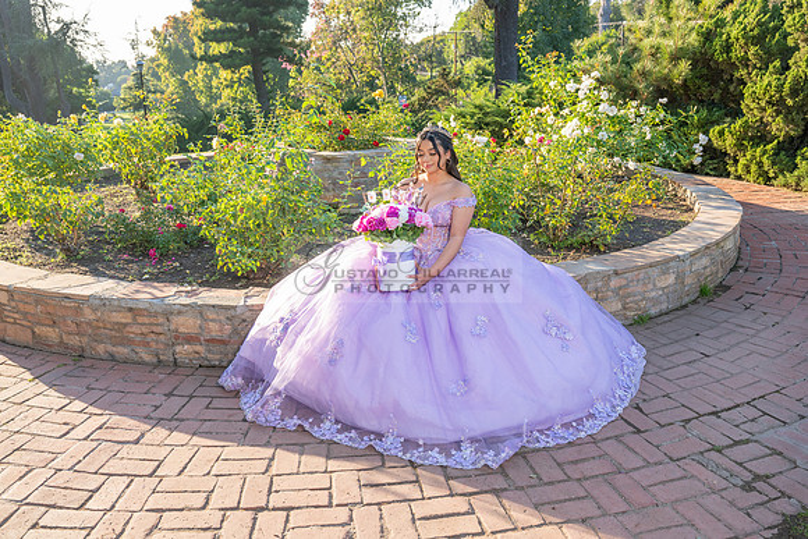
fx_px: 696
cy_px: 270
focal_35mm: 31
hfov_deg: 60.3
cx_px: 404
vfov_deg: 42.3
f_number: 5.6
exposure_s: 1/200
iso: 200
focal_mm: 31
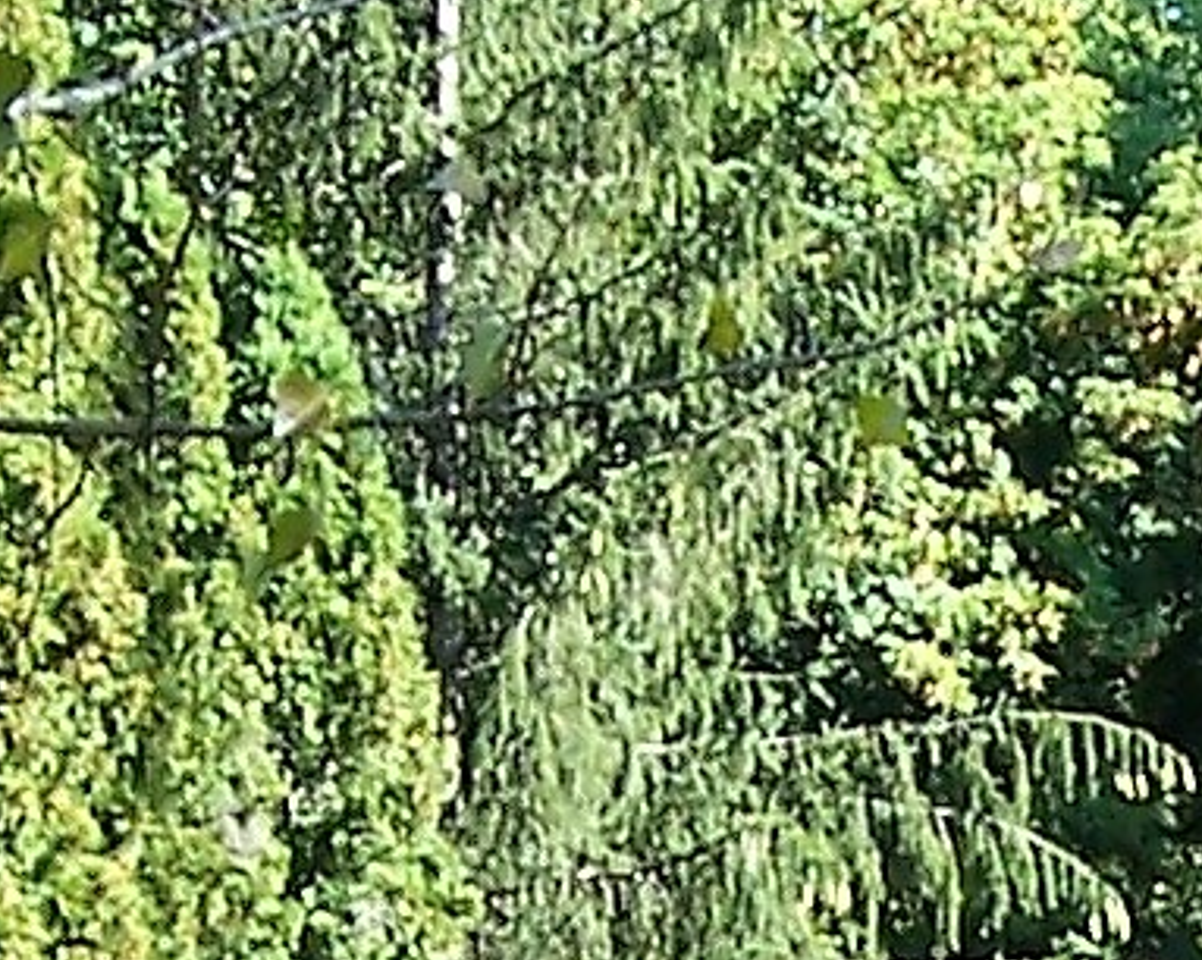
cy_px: 1672
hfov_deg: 8.7
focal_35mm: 222
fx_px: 7894
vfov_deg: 6.8
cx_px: 1058
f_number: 2.7
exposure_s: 1/250
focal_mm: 5.6
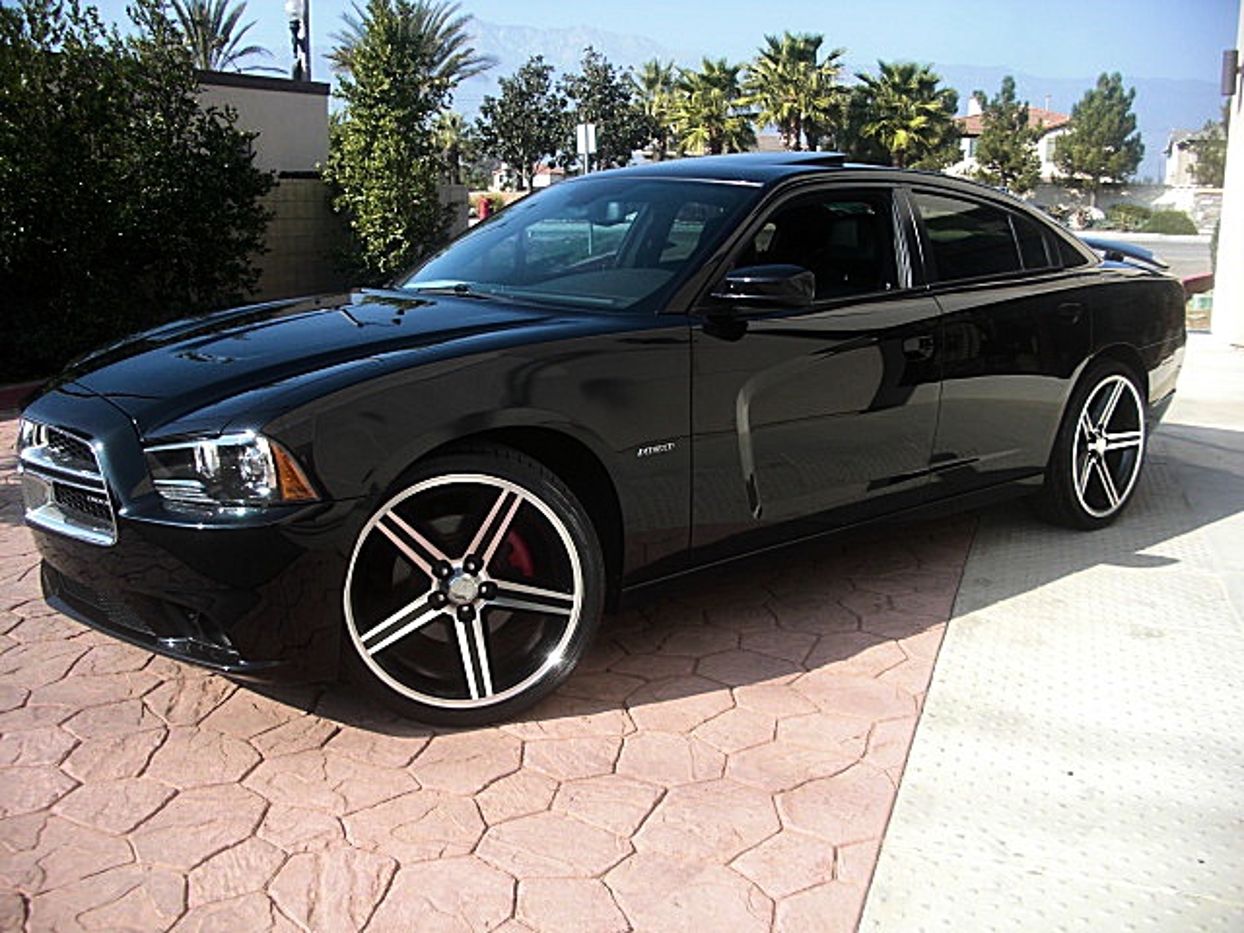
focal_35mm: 36
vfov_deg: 39.7
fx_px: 1294
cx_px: 622
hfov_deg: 51.4
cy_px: 466
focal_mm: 6.3
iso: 50
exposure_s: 1/400
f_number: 2.8
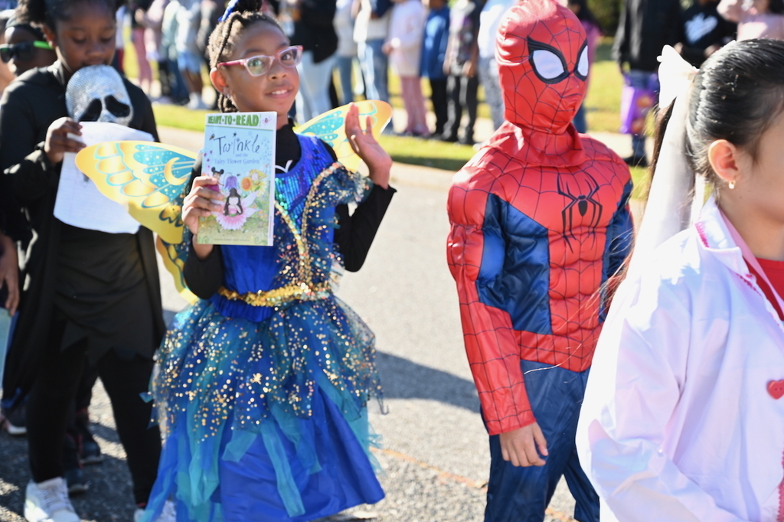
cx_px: 392
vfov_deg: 19.4
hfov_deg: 28.9
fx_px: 1524
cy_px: 261
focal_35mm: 70
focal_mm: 70
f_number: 5
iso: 200
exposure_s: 1/250
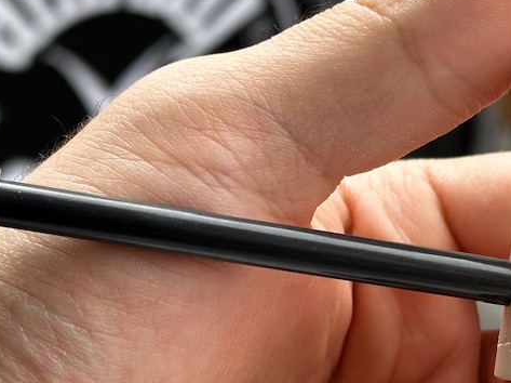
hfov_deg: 15.2
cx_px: 282
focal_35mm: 130
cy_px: 210
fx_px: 1918
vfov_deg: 11.4
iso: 64
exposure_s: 1/803
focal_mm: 6.86
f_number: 1.78
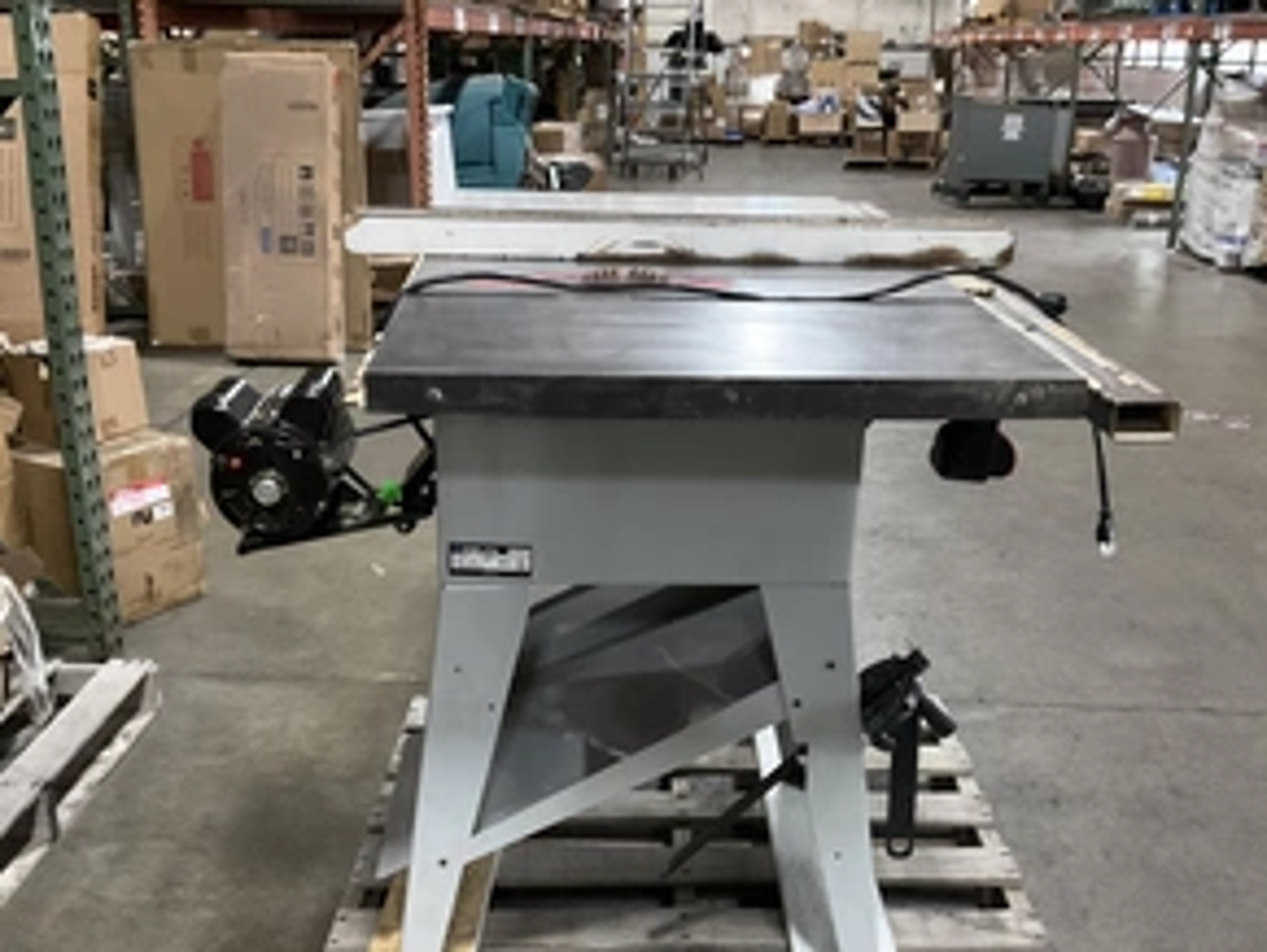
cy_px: 576
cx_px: 655
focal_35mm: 40
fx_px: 1465
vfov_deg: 35.9
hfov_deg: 46.8
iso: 320
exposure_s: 1/30
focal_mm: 3
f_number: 1.8
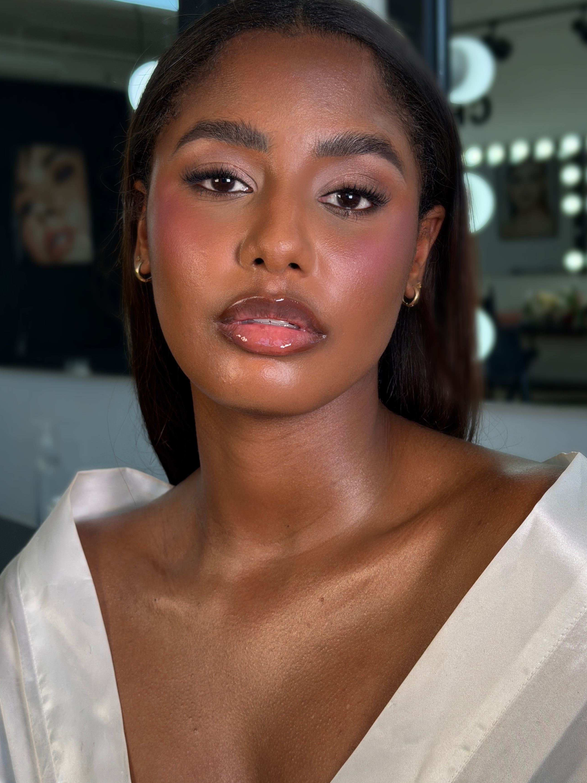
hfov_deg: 26.1
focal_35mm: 56
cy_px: 401
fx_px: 1266
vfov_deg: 34.3
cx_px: 294
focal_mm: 6.76
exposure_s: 1/754
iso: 80
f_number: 1.78
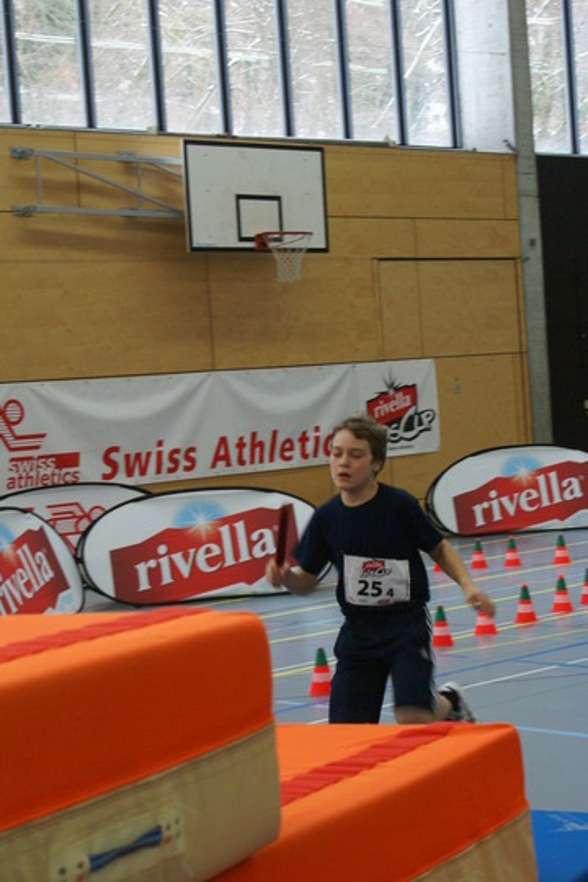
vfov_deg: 27.0
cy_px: 441
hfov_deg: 18.2
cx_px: 294
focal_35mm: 75
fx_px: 1837
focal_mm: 50
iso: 800
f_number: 5.6
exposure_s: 1/80
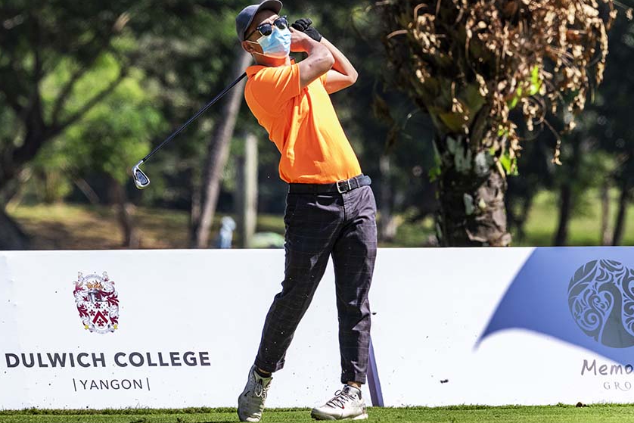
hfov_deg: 4.5
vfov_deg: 3.0
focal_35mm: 458
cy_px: 191
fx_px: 8067
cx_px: 344
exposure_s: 1/1600
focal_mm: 400
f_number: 8
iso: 1000
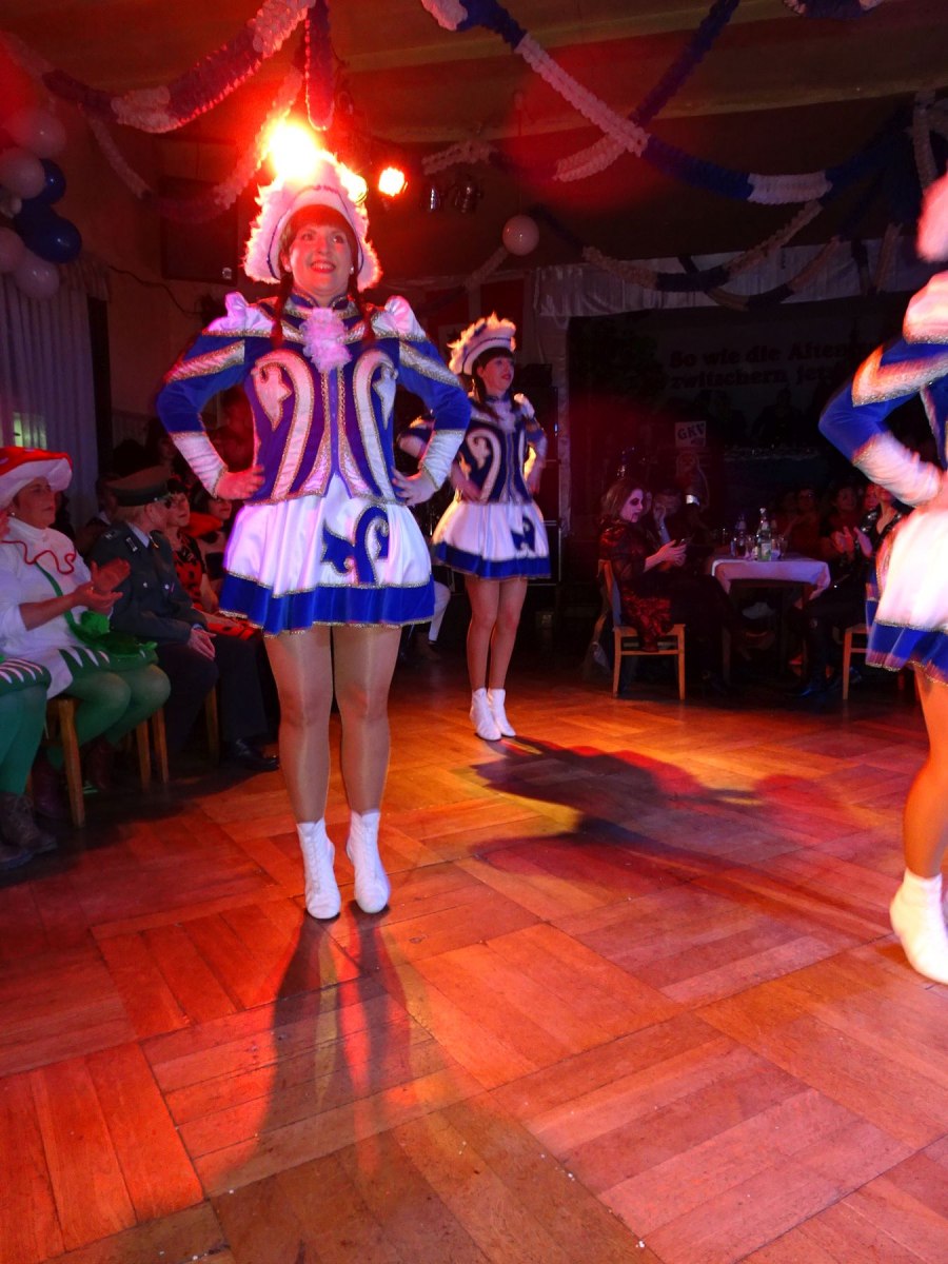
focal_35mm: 24
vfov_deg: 71.6
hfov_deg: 56.8
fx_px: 876
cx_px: 474
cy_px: 632
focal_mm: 4.1
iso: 320
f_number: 3.5
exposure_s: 1/30
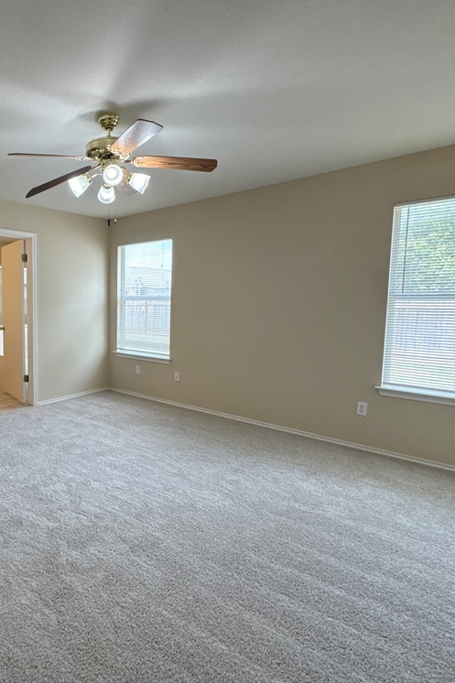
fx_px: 379
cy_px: 335
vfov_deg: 84.0
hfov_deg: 56.7
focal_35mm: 20
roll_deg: -0.9
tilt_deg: -3.6
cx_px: 82
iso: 160
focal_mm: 2.22
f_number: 2.2
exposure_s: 1/120
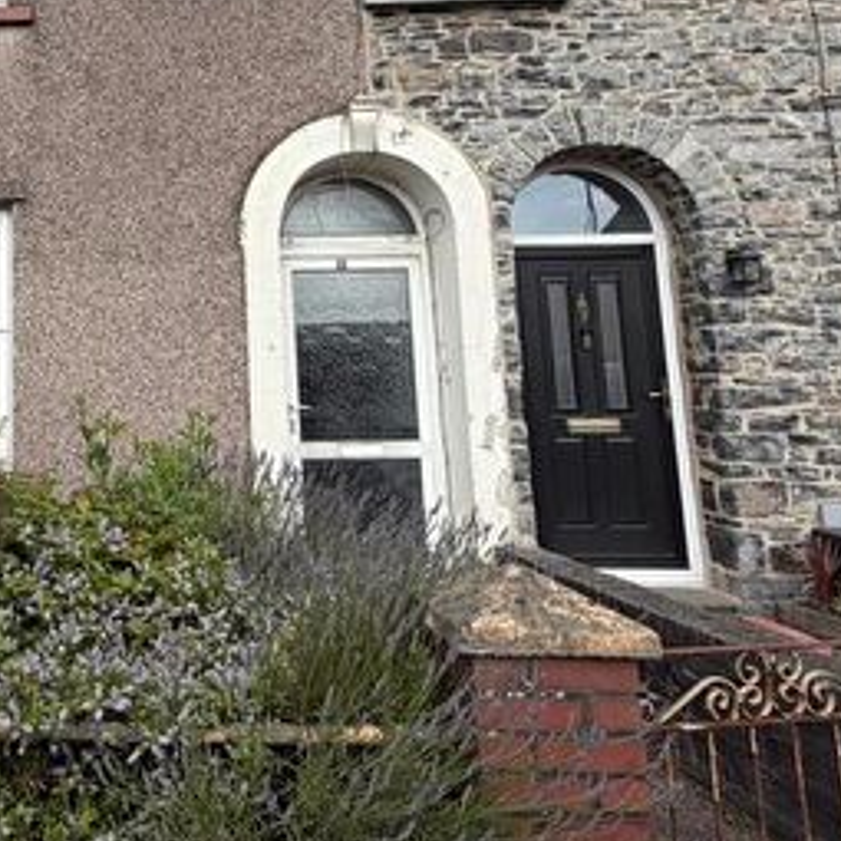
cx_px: 86
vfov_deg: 47.3
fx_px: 935
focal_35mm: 34
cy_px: 249
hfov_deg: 44.2
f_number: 2.2
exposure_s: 1/770
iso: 40
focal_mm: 2.22
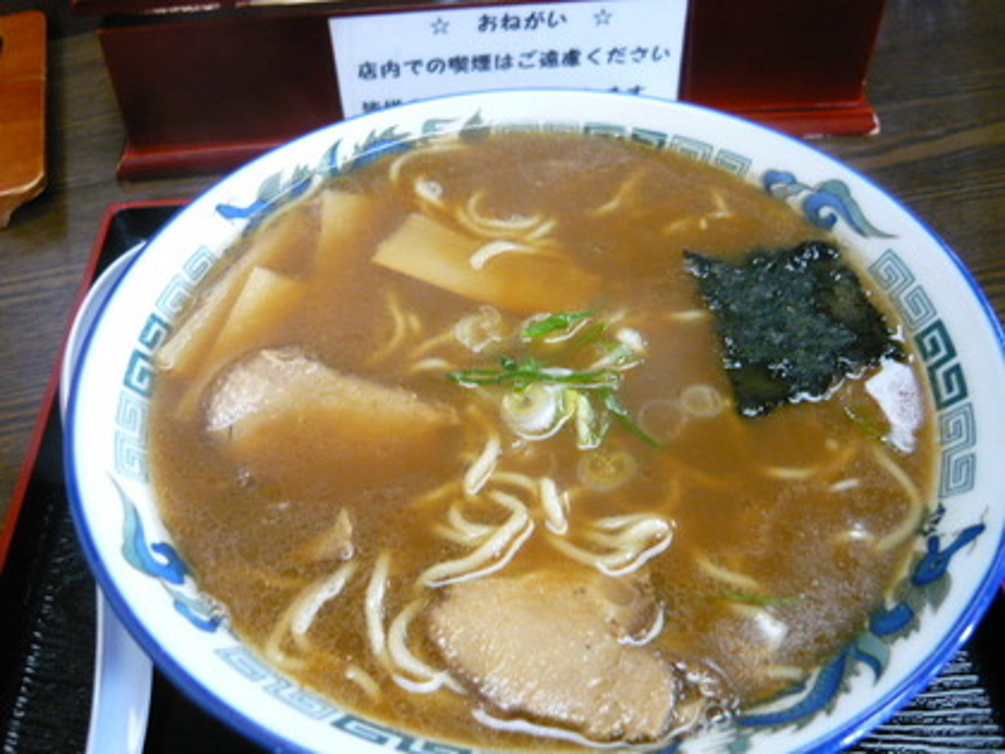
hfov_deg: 55.4
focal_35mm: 33
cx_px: 502
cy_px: 377
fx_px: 958
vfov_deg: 42.9
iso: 400
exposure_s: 1/10
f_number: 2.8
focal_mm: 5.5
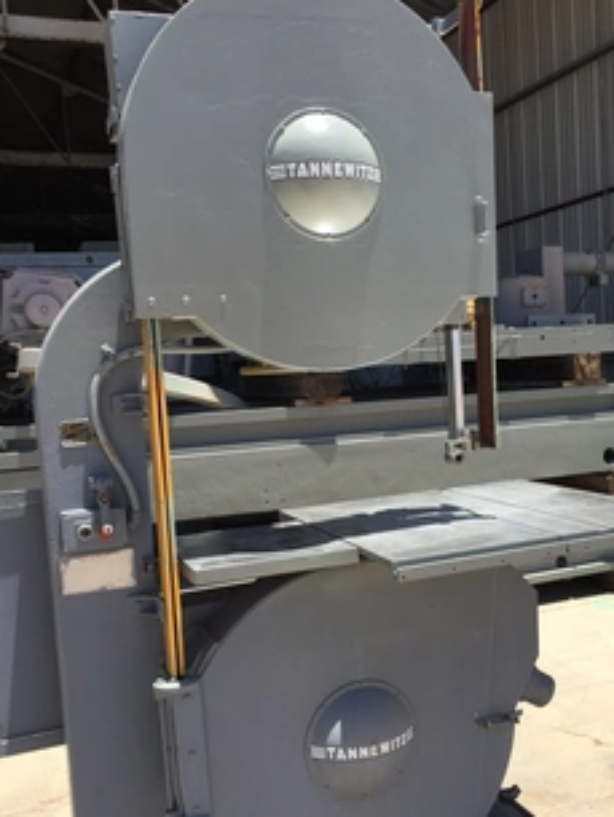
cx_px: 373
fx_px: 898
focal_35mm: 38
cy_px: 455
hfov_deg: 37.6
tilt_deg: -5.7
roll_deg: +4.4
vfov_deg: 48.9
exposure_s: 1/1721
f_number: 2.2
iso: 32
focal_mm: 4.15
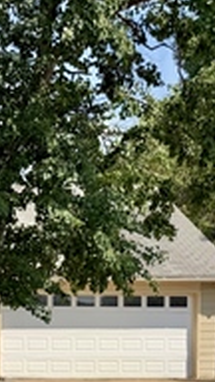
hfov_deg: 14.5
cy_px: 347
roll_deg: +0.5
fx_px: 689
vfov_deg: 29.6
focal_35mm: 68
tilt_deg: -3.1
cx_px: -223
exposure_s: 1/3279
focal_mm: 6.76
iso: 80
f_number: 1.78
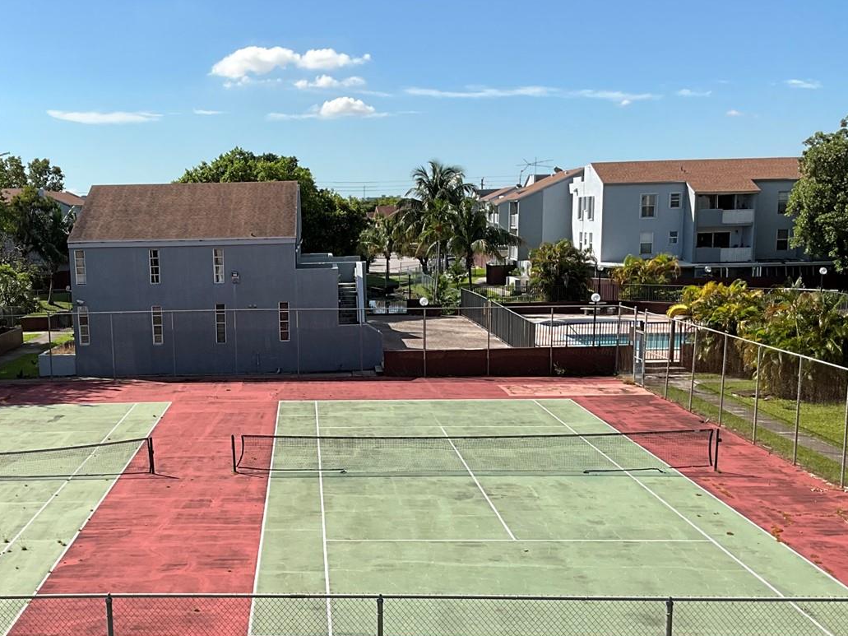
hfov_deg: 41.4
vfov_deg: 32.0
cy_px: 413
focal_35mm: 45
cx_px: 271
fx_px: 1102
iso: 25
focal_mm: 3
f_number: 1.8
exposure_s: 1/2058
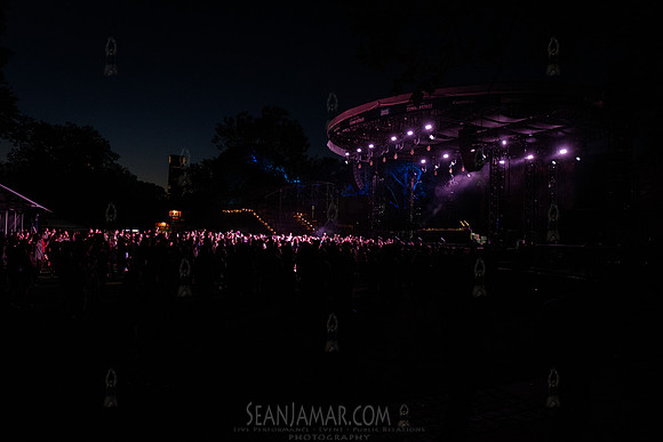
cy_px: 221
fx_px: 452
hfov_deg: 72.5
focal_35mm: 25
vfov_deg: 52.1
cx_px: 332
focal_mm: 24
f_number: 3.5
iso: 6400
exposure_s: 1/320
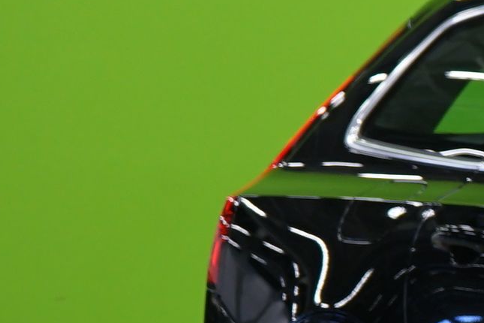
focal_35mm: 305
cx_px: 1453
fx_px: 4100
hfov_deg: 6.2
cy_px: 340
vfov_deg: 4.5
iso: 400
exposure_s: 1/10
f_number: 4.5
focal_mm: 50
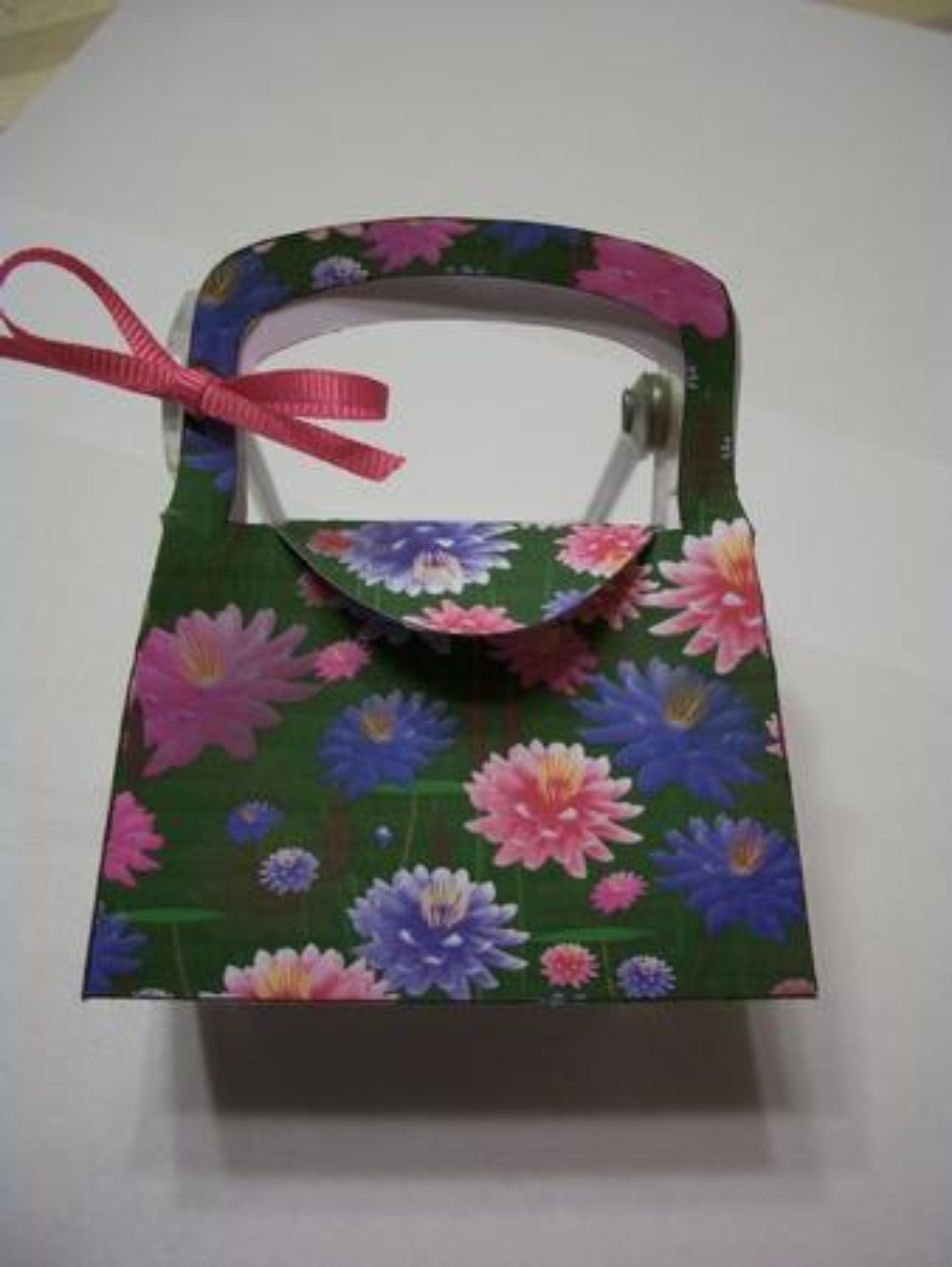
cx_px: 476
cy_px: 634
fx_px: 1282
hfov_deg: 40.7
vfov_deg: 52.6
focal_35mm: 35
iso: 128
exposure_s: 1/60
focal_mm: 6.3
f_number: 3.1
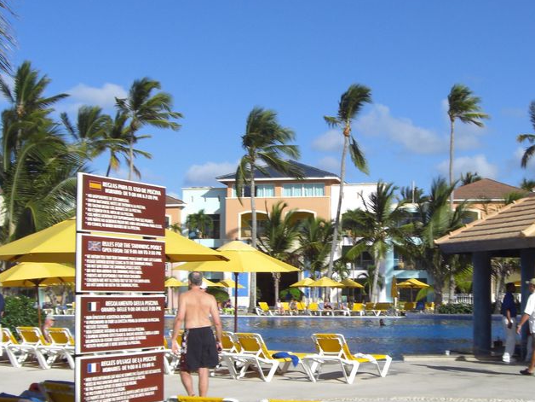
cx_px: 352
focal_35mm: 62
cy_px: 213
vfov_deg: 23.6
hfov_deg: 31.0
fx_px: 958
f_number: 8
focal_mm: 6.2
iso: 64
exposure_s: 1/160
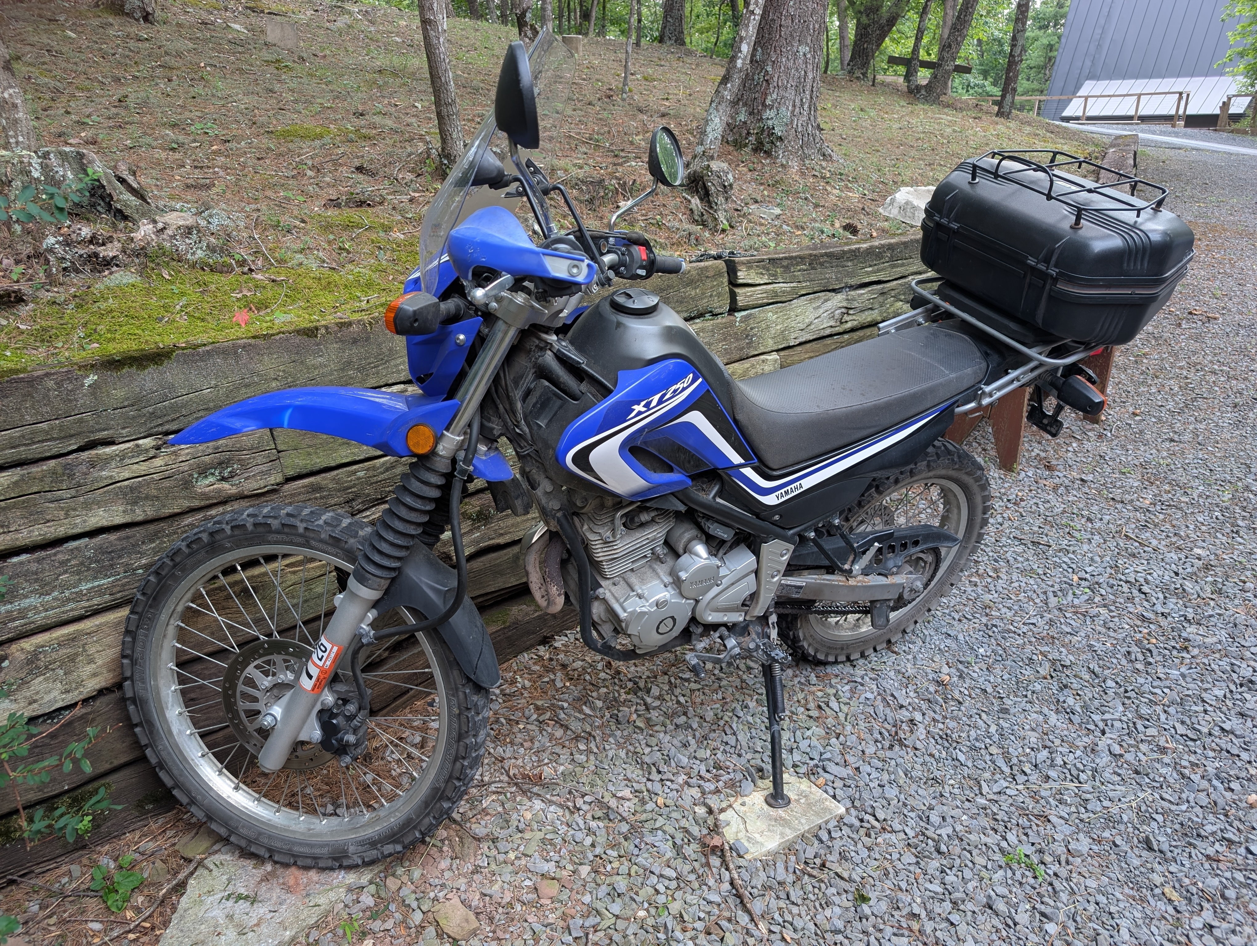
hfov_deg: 71.5
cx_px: 628
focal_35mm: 24
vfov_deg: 56.9
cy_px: 473
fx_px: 873
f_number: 1.68
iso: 19
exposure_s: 1/62.6
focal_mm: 6.9
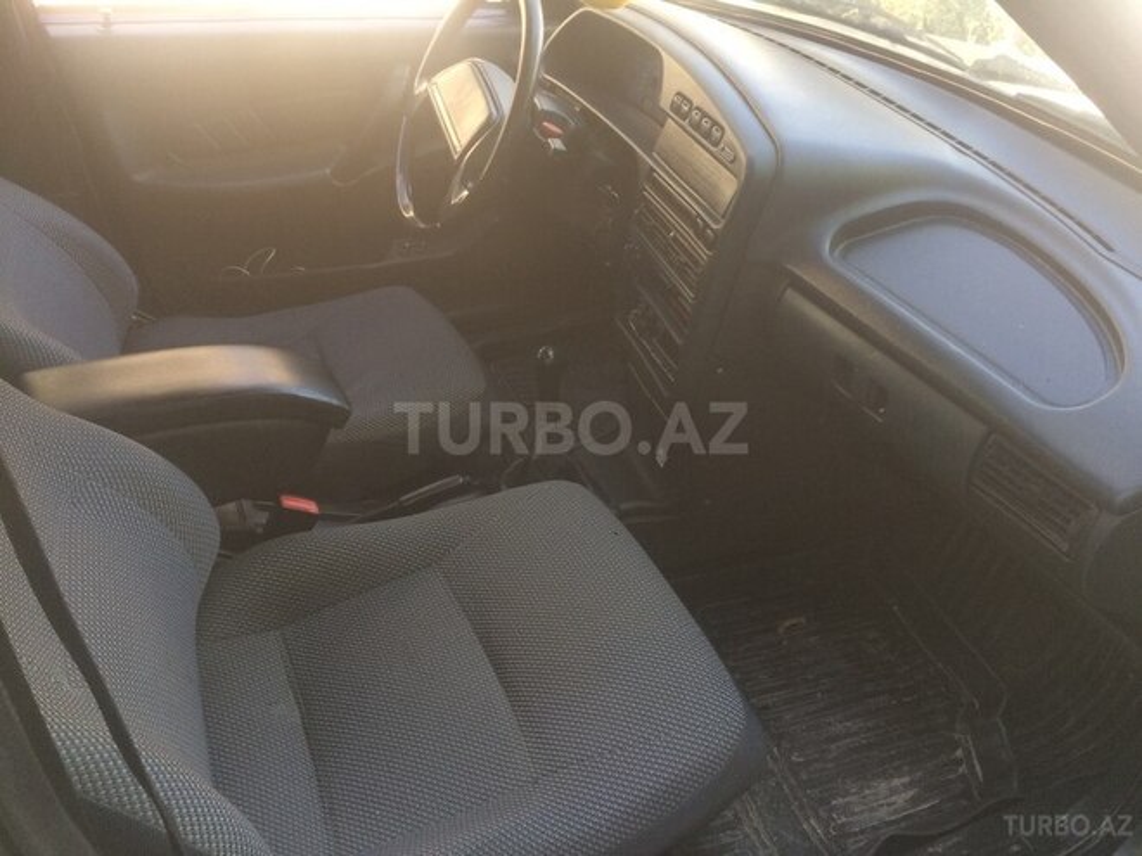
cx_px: 571
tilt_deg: -35.2
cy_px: 428
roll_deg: -3.2
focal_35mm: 29
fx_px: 957
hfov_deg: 61.7
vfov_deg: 48.2
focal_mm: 4.15
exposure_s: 1/100
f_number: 2.2
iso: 64
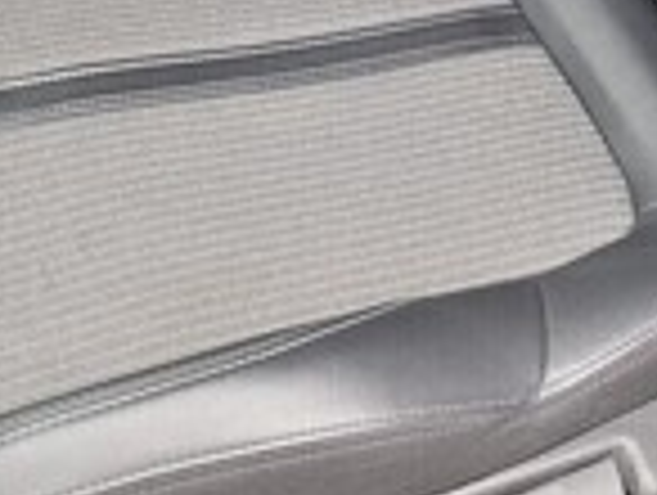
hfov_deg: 20.0
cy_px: -398
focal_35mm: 98
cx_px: 410
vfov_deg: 13.5
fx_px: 1863
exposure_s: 1/50
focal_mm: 5.4
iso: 320
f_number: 1.8
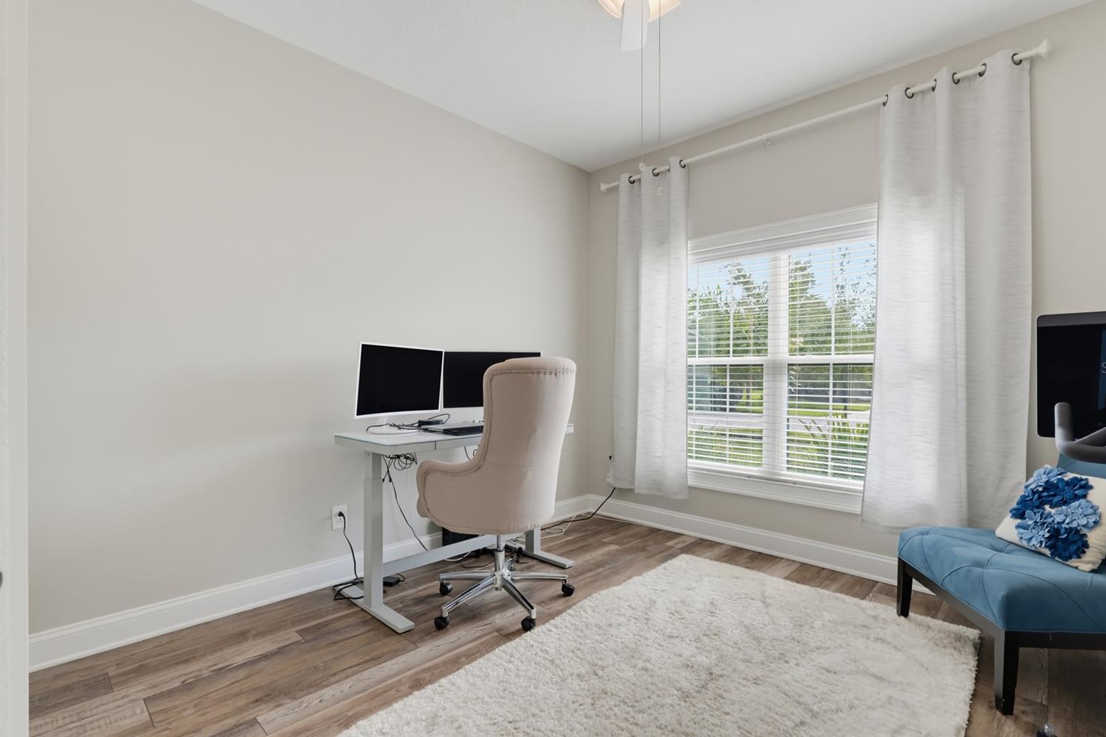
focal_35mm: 18
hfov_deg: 91.5
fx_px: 538
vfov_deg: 68.7
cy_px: 367
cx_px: 579
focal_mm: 16.5
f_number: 13
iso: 1600
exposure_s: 1/200
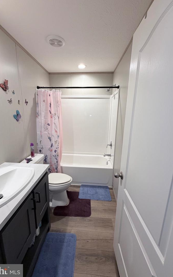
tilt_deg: -12.0
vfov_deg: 101.4
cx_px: 82
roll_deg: -1.0
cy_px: 139
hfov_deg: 74.8
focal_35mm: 15
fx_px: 113
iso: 250
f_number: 2.2
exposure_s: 1/120
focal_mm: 2.22
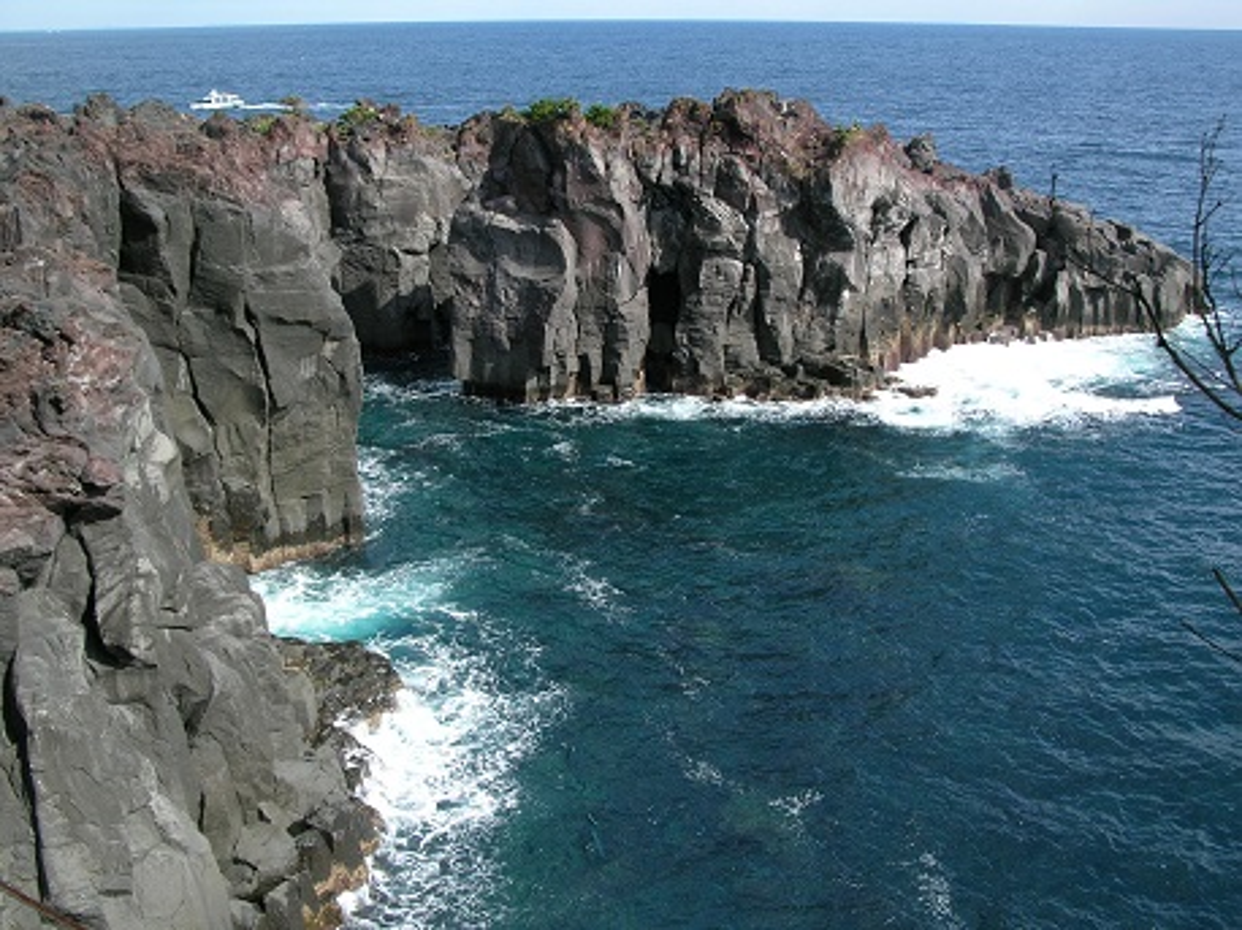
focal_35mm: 37
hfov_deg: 50.2
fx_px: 1327
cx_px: 621
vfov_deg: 38.6
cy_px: 465
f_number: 3.8
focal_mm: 6.2
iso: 50
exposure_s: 1/369
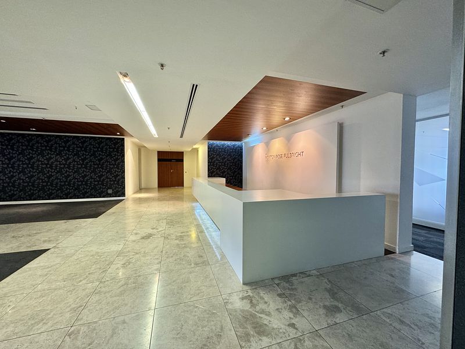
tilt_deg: -1.6
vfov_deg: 85.7
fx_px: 188
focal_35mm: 14
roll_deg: -0.4
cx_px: 232
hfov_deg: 102.1
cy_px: 174
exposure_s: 1/50
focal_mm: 2.22
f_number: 2.2
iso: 160
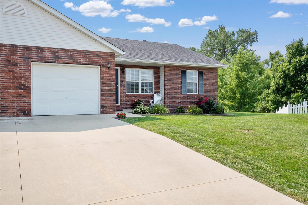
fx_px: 274
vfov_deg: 41.1
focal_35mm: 32
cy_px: 102
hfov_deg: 58.7
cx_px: 154
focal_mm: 16
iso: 400
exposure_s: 1/320
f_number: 8
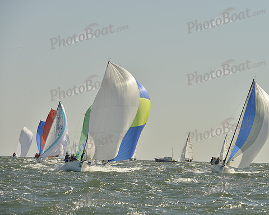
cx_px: 158
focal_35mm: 227
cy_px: 108
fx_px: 1807
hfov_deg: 8.5
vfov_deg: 6.8
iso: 280
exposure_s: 1/1600
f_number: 8
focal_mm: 200
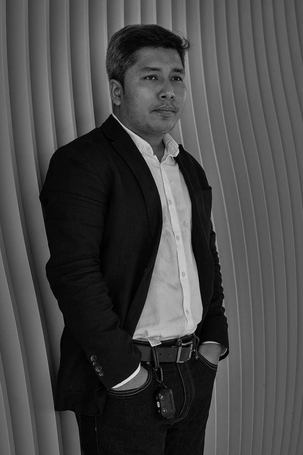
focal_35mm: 66
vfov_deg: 30.5
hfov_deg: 20.6
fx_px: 833
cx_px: 152
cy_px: 228
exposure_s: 1/640
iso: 500
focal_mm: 66
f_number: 8
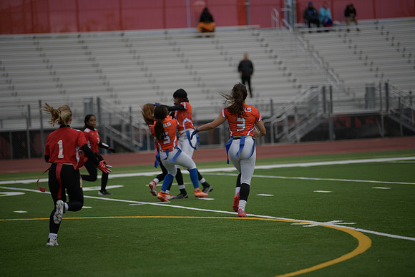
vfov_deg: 7.6
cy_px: 138
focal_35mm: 180
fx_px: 2075
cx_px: 208
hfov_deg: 11.4
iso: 72
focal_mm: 180
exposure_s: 1/200
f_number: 2.8
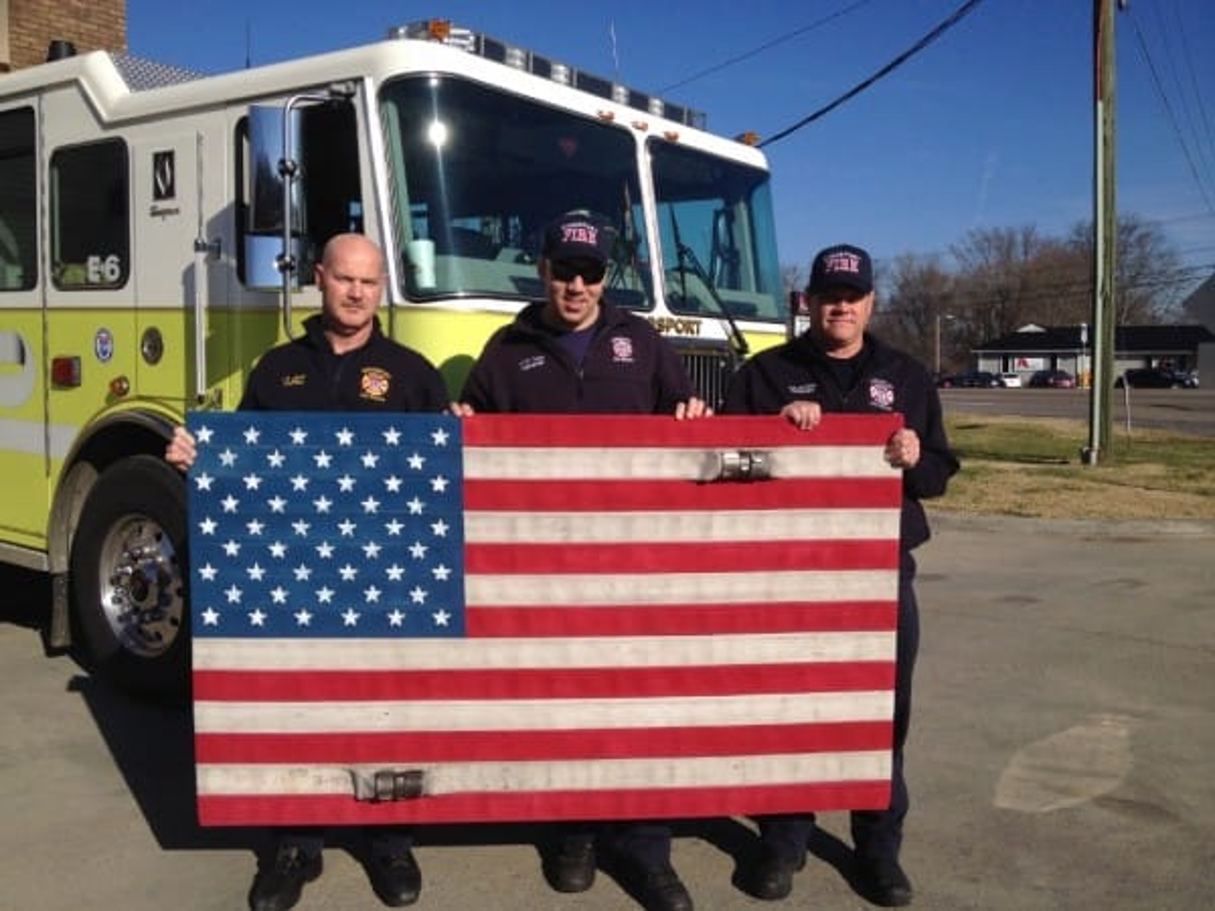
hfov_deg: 52.6
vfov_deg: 40.7
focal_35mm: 35
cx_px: 608
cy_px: 456
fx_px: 1228
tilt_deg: -6.4
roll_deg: -1.5
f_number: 2.4
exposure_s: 1/3247
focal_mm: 4.28
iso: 50
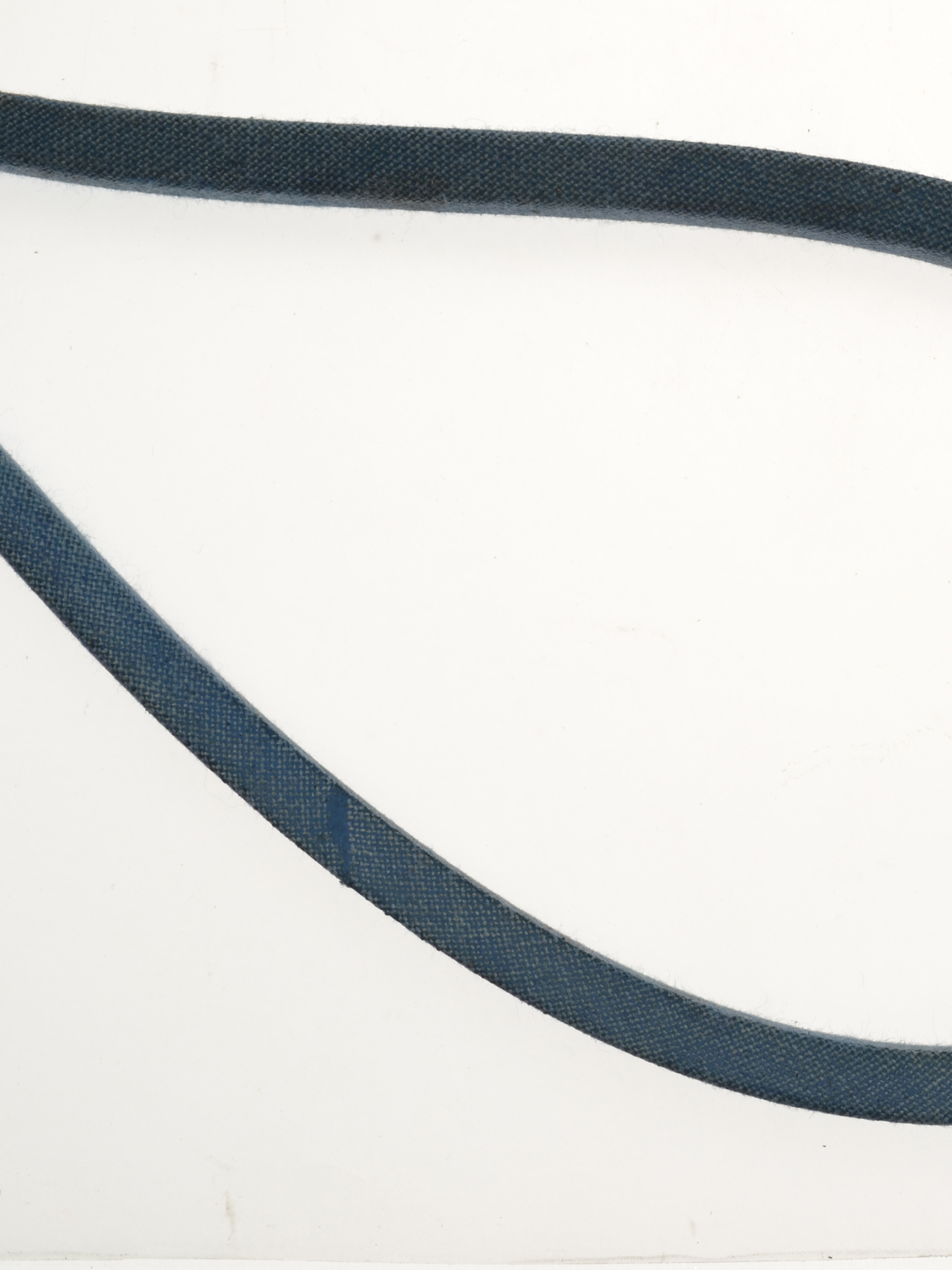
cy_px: 627
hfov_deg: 22.5
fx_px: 2337
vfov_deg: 30.4
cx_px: 860
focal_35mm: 64
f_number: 11
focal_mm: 29
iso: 200
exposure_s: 1/10
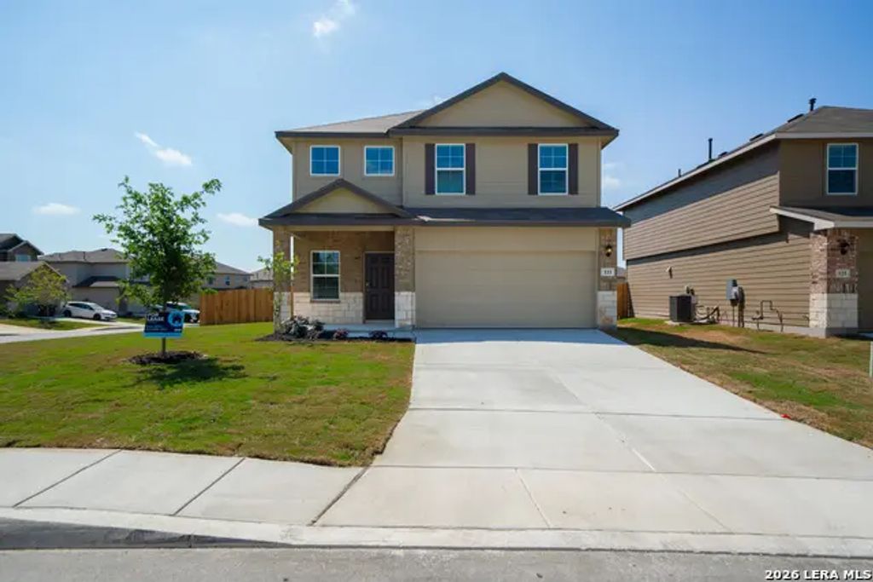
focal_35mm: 22
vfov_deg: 57.2
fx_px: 534
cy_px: 291
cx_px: 436
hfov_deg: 78.6
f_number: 8
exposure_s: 1/1000
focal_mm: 22
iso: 125
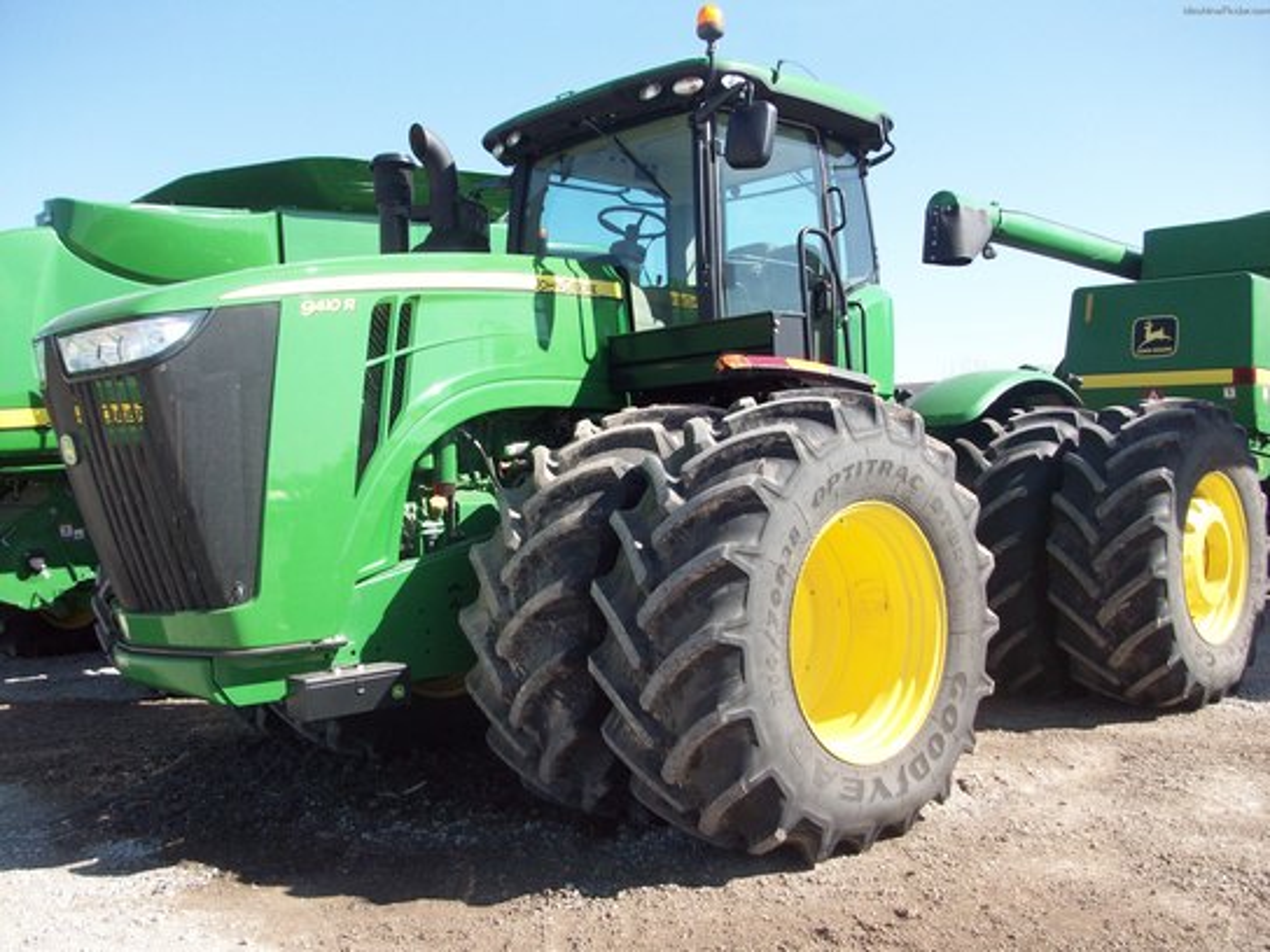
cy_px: 476
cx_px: 635
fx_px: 1247
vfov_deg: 41.8
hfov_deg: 54.0
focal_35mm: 34
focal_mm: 5.7
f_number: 2.8
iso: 64
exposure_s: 1/521
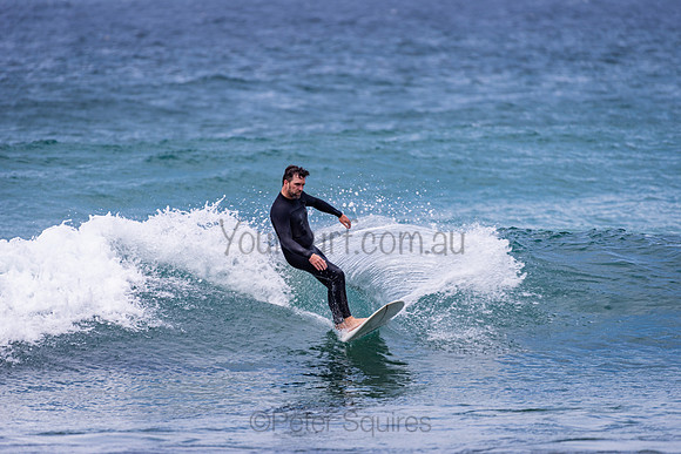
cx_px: 340
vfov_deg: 2.8
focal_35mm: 500
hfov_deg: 4.1
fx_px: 9460
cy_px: 227
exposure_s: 1/320
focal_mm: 500
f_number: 5.6
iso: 100
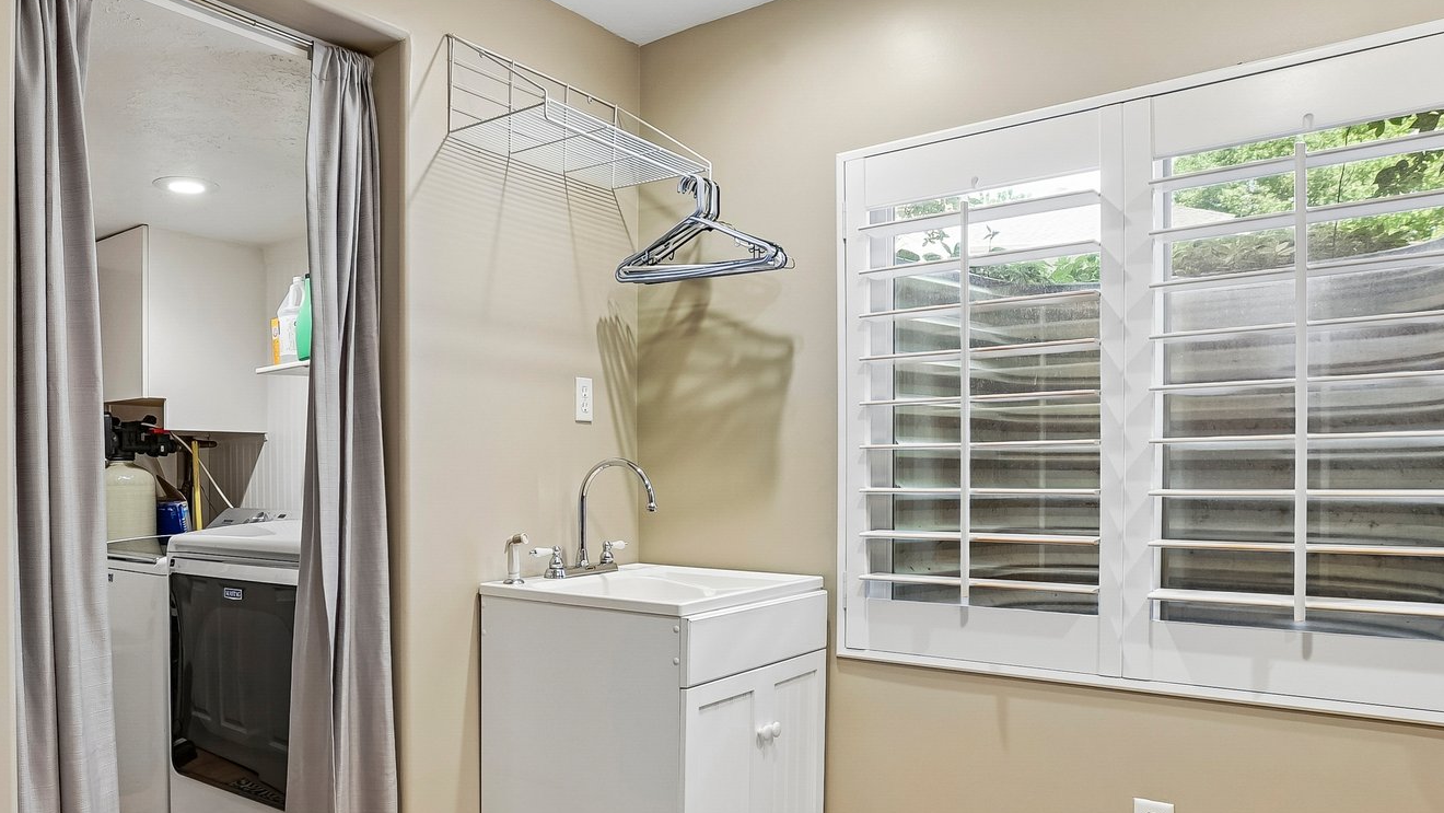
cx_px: 485
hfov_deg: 69.9
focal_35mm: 26
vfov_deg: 44.2
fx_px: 996
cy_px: 486
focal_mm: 16
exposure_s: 1/8
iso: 400
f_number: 8
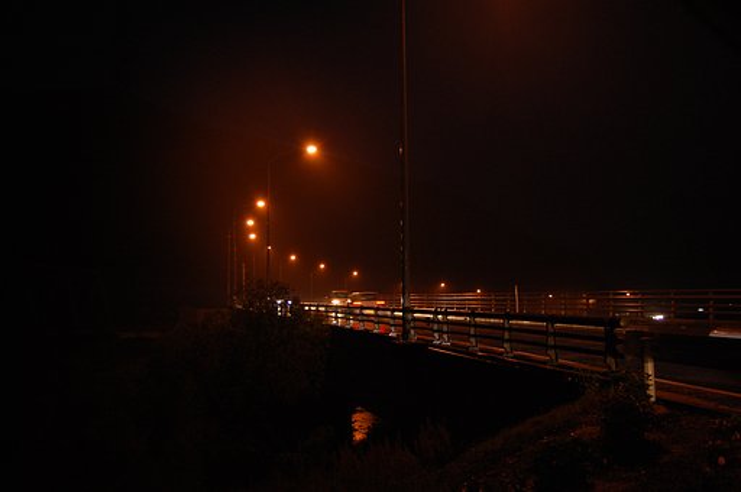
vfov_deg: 34.1
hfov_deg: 49.6
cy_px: 246
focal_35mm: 39
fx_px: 802
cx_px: 370
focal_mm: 26
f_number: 4
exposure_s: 1/10
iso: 400
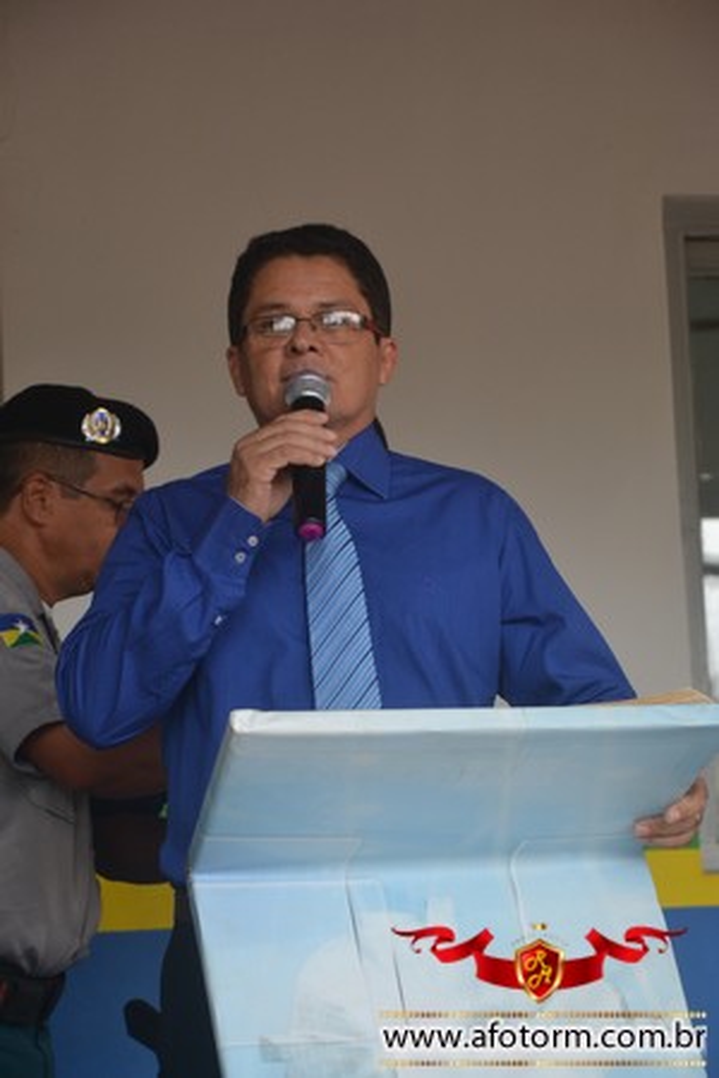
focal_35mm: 112
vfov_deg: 18.2
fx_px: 3370
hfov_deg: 12.2
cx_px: 360
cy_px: 539
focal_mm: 75
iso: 450
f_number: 5.3
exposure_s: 1/125
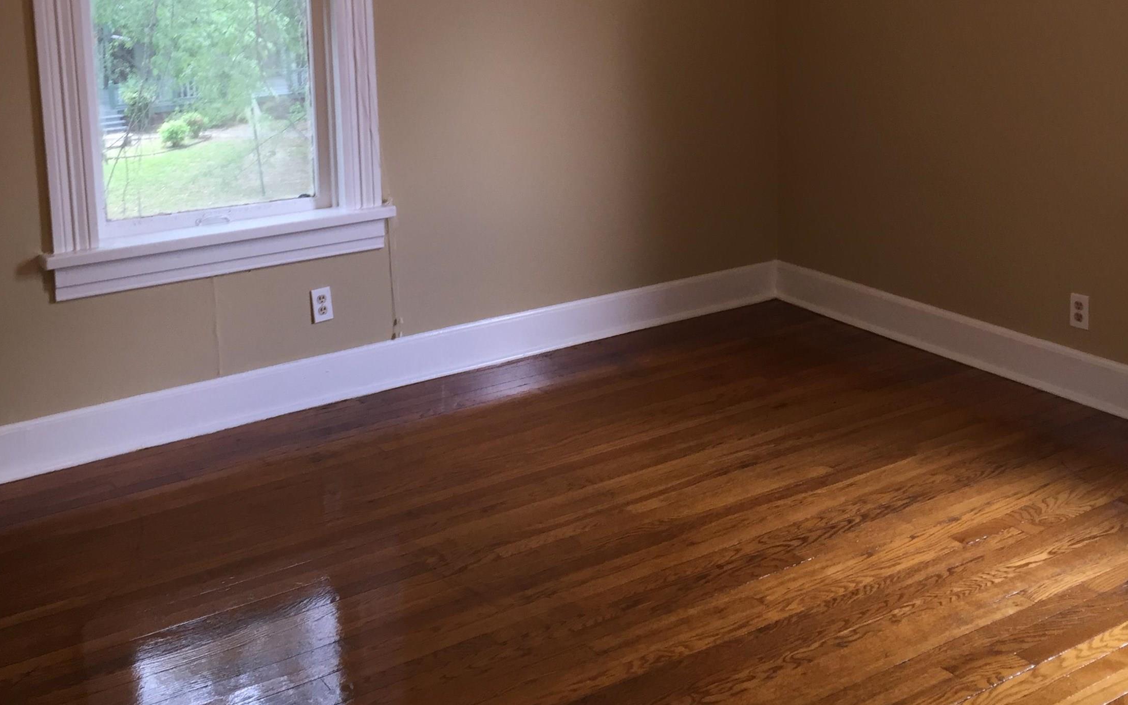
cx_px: 565
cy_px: 131
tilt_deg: -8.8
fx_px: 1322
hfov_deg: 46.2
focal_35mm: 43
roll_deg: +1.3
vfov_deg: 29.1
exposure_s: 1/30
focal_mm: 4.15
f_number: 2.2
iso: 64
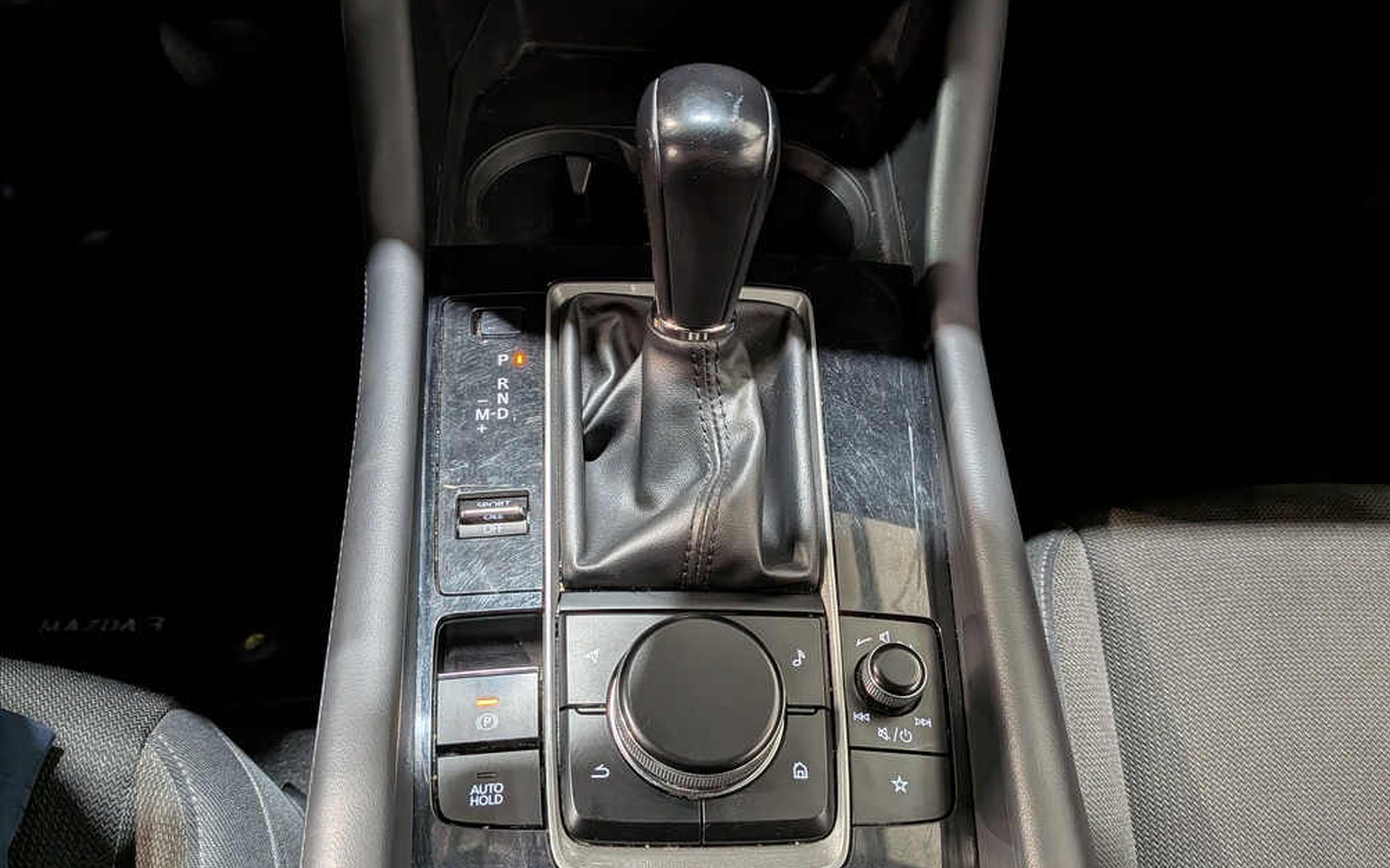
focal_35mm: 26
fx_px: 985
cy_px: 462
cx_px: 699
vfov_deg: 47.6
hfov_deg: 70.4
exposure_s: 1/60
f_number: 1.7
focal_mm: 4.53
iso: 52
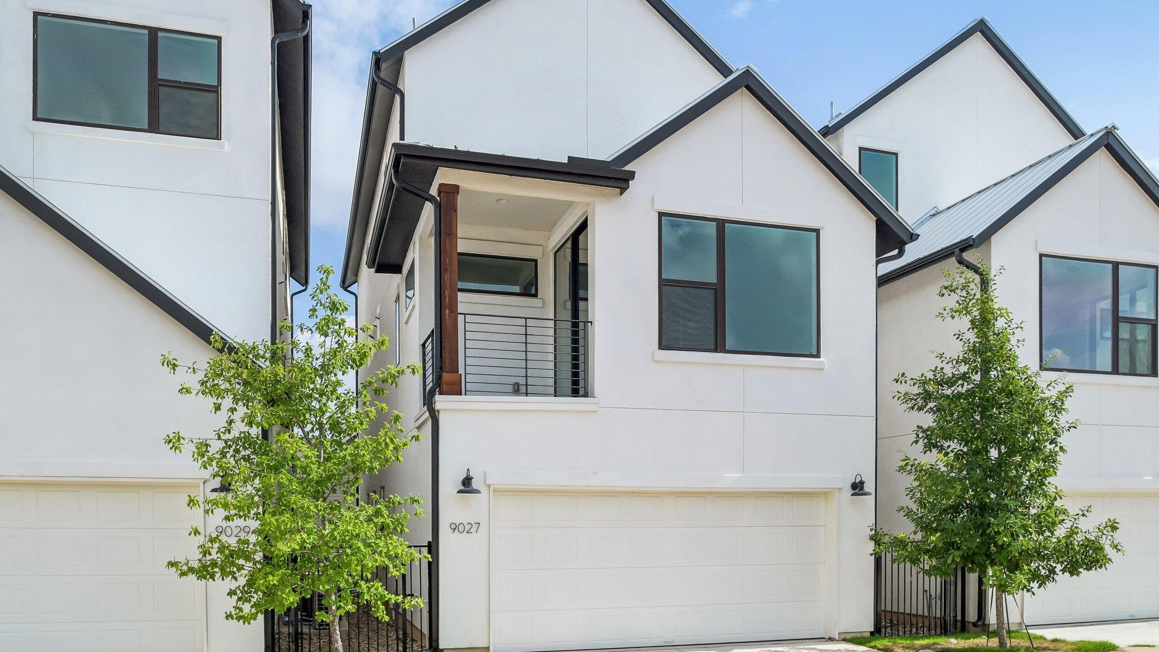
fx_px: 830
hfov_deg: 69.9
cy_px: 321
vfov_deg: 42.9
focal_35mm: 27
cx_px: 586
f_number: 8
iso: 400
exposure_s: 1/1000
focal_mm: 17
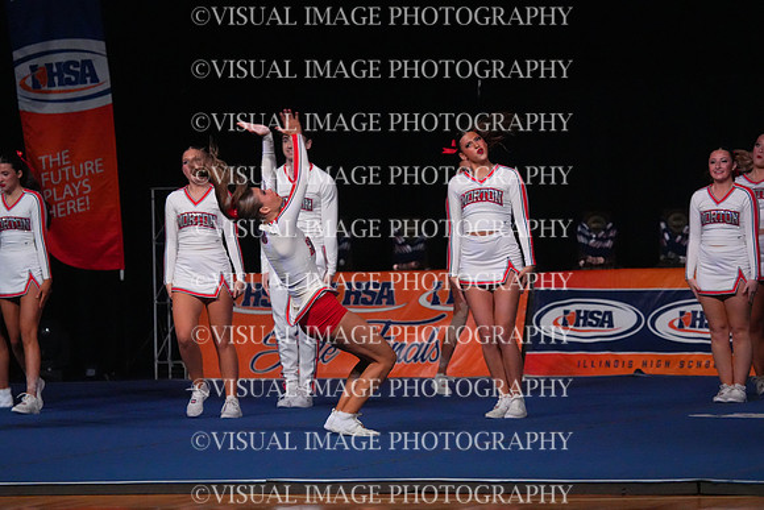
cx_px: 382
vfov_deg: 6.9
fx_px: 4245
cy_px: 255
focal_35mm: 200
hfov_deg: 10.3
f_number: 5.6
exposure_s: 1/1250
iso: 16000
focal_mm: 200
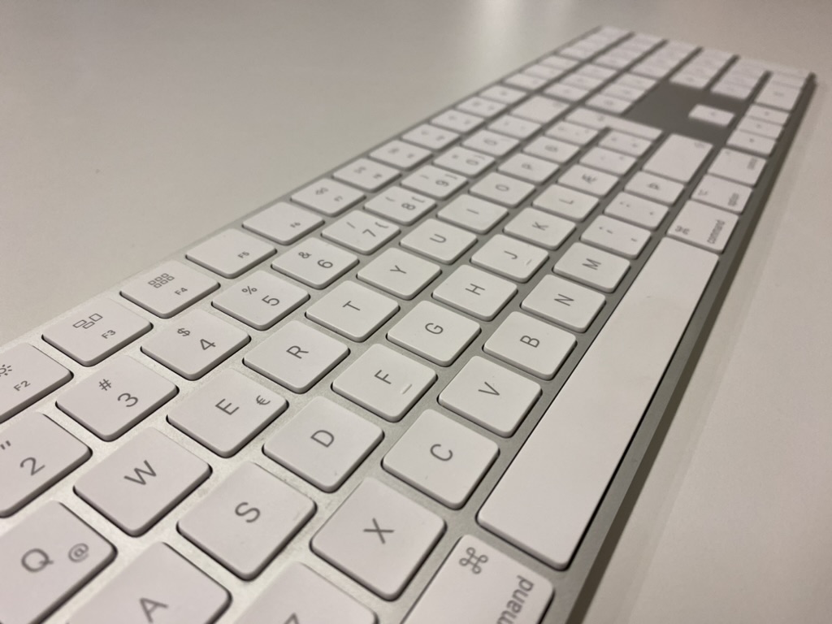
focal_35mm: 26
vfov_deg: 53.1
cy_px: 312
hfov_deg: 67.3
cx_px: 416
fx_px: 625
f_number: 1.8
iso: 100
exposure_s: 1/100
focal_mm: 4.25
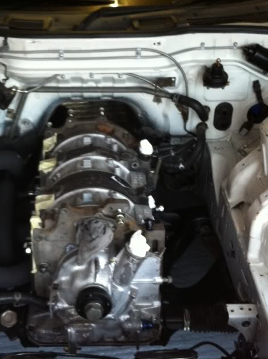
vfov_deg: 33.3
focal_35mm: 58
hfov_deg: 25.1
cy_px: 165
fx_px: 600
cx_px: 98
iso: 200
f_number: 2.8
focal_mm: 3.9
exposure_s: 1/15
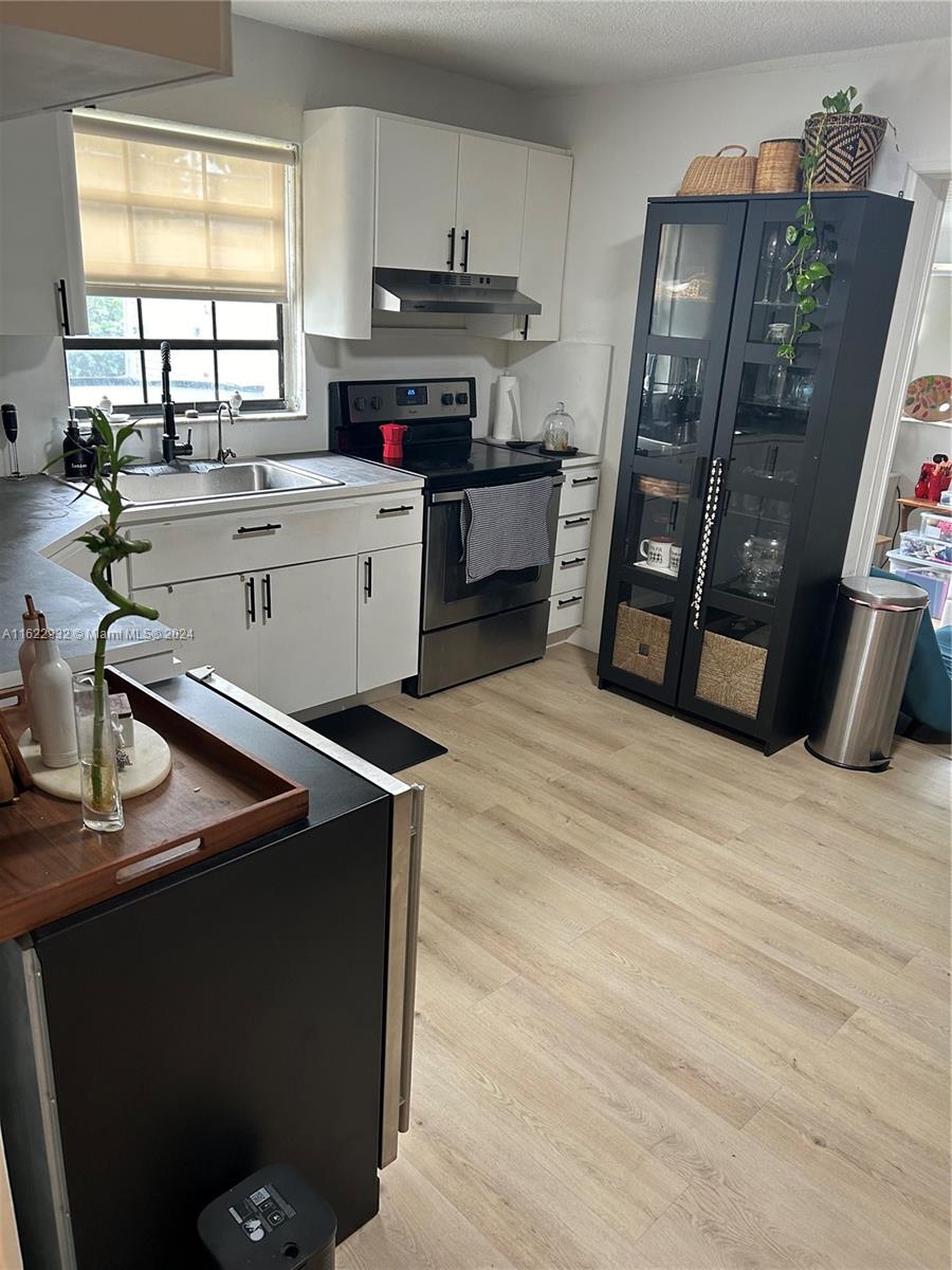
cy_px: 635
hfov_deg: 53.1
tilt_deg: -19.4
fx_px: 953
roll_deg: -3.2
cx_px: 476
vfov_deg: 67.3
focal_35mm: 26
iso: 125
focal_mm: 5.7
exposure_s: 1/60
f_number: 1.5
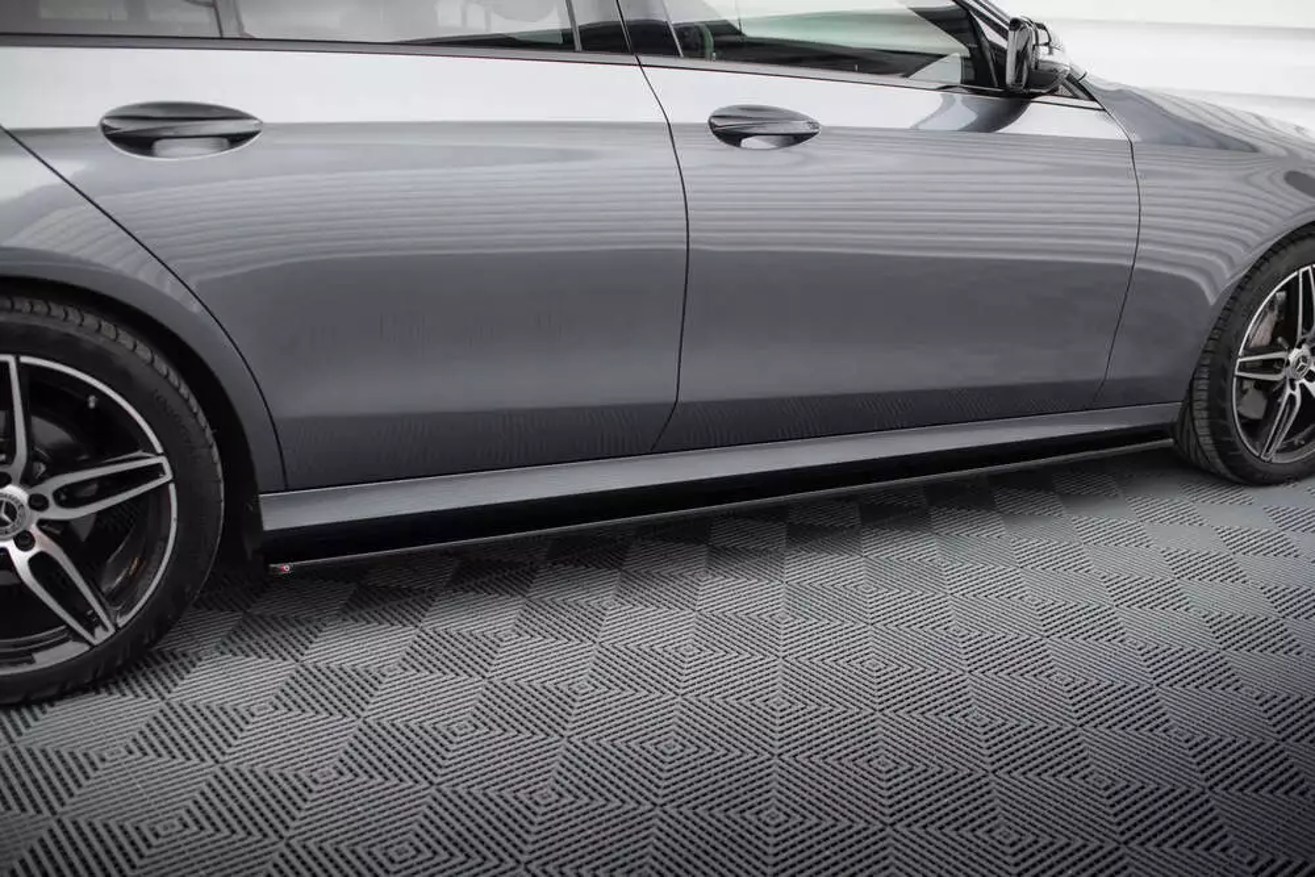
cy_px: 441
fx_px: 1329
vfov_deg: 36.5
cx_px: 673
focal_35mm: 36
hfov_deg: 52.6
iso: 500
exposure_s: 1/100
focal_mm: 35
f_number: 2.5
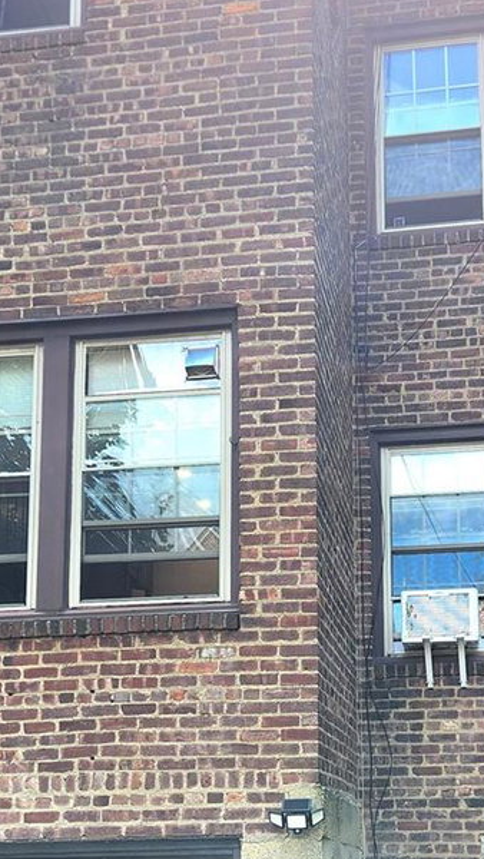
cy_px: 639
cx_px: 251
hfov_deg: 21.1
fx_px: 1299
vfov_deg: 35.8
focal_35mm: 57
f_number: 1.8
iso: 20
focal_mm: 5.4
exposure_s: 1/370
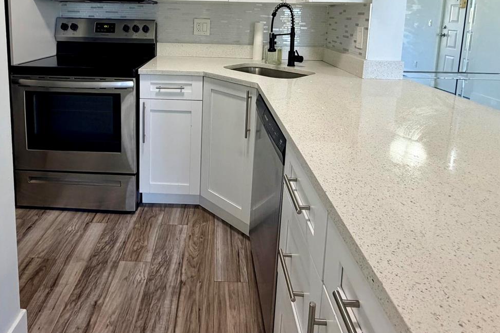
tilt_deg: -7.4
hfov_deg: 73.2
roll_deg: -0.9
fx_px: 333
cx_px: 210
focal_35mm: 24
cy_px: 56
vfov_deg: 49.3
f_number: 2.2
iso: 250
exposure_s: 1/120
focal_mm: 2.22
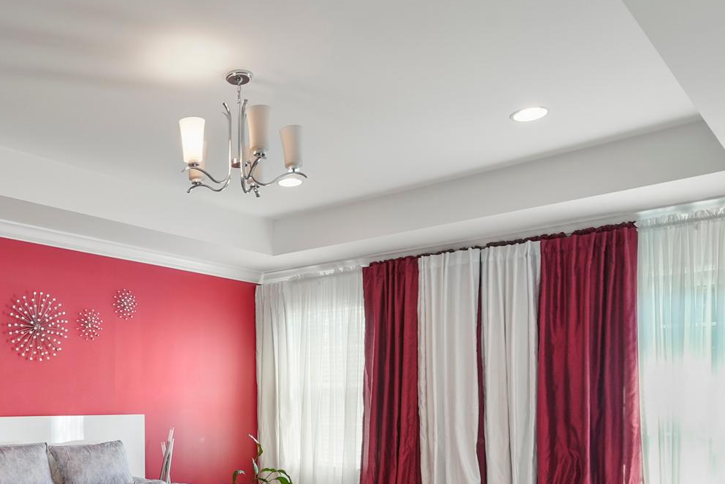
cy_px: 425
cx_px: 170
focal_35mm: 33
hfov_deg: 54.2
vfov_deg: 37.7
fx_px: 665
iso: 800
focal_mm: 16
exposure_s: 1/4
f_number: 10
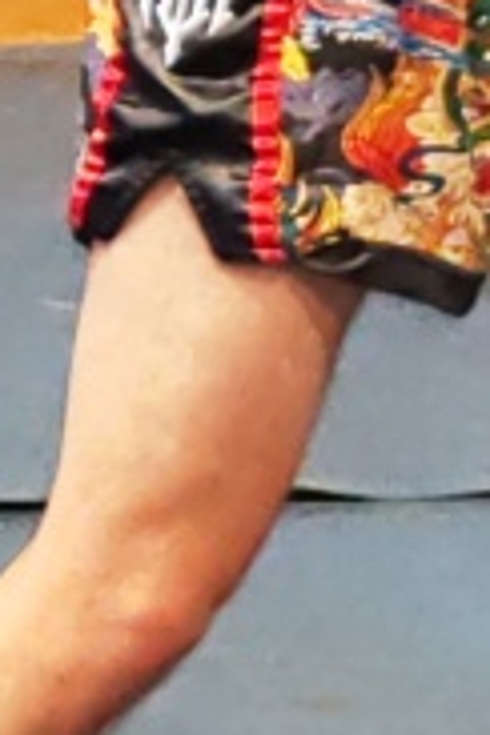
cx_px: -1028
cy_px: -237
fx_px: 6431
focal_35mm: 315
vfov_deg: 6.5
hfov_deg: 4.2
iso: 1600
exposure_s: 1/100
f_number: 1.9
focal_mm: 6.12
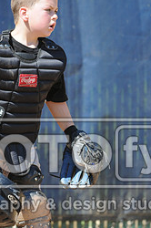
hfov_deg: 1.3
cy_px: 161
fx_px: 6586
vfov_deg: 2.0
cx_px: 49
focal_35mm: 1044
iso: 200
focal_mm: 300
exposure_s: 1/800
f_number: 4
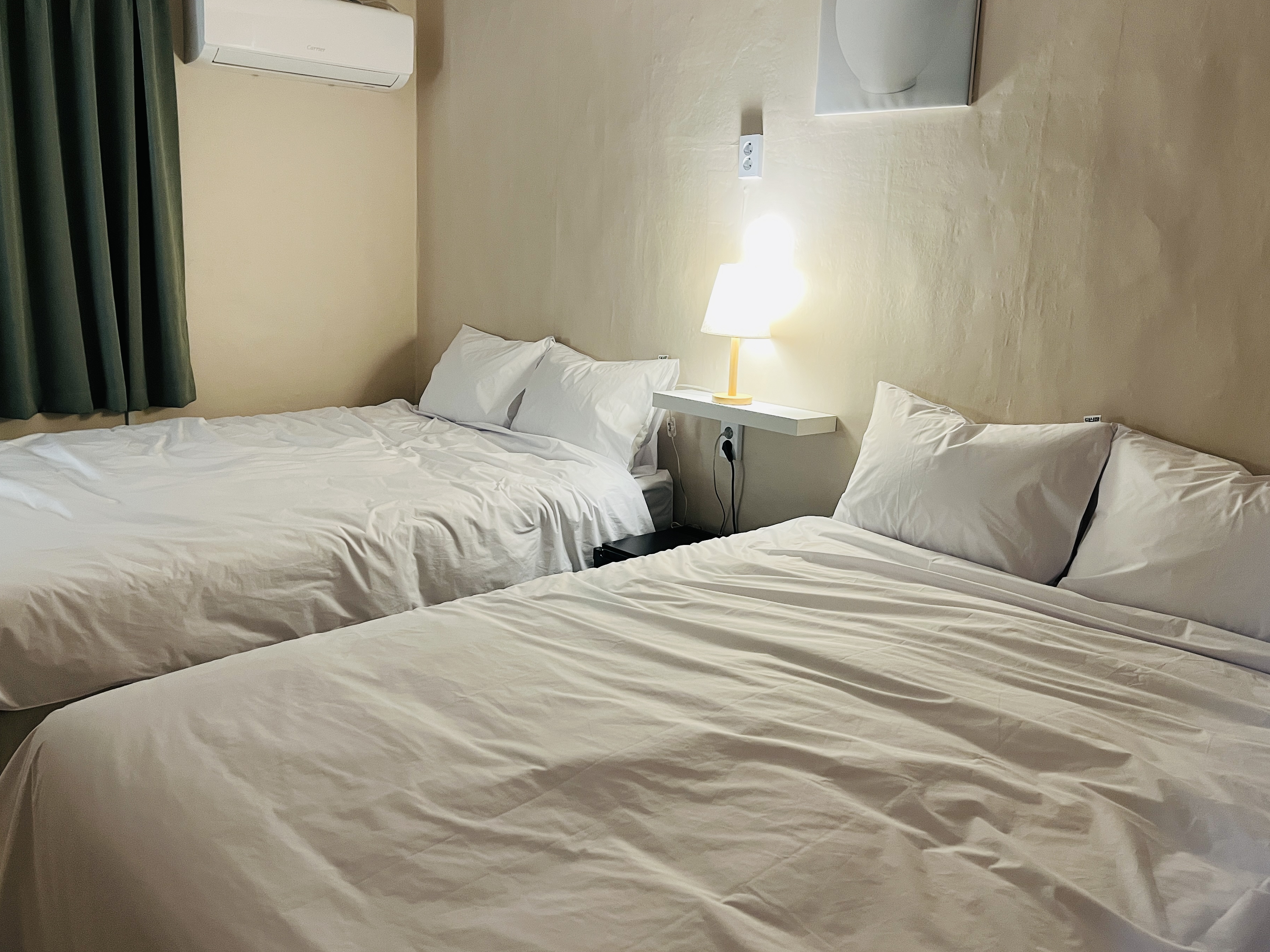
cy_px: 431
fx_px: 1064
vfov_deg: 48.2
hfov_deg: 61.6
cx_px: 671
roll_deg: -2.0
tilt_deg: -10.5
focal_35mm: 29
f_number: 1.6
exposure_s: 1/60
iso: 200
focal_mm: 5.1
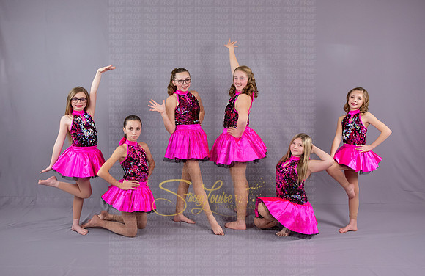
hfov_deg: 58.3
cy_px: 132
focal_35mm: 33
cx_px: 210
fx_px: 381
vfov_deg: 39.7
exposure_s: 1/250
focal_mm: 24
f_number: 5
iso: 2500
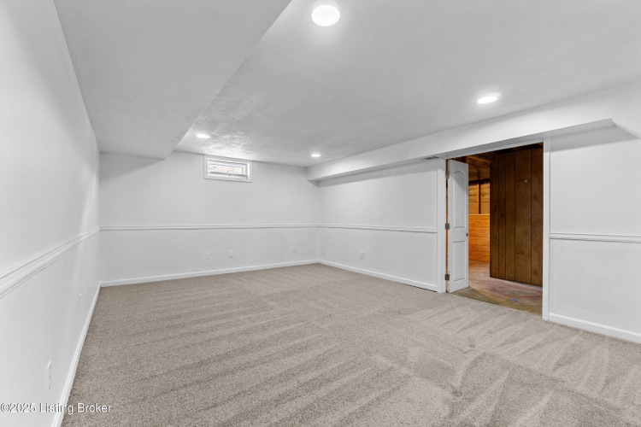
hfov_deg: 100.4
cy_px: 214
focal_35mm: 15
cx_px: 320
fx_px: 267
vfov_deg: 77.3
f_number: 8
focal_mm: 10
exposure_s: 1/1.25
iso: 400
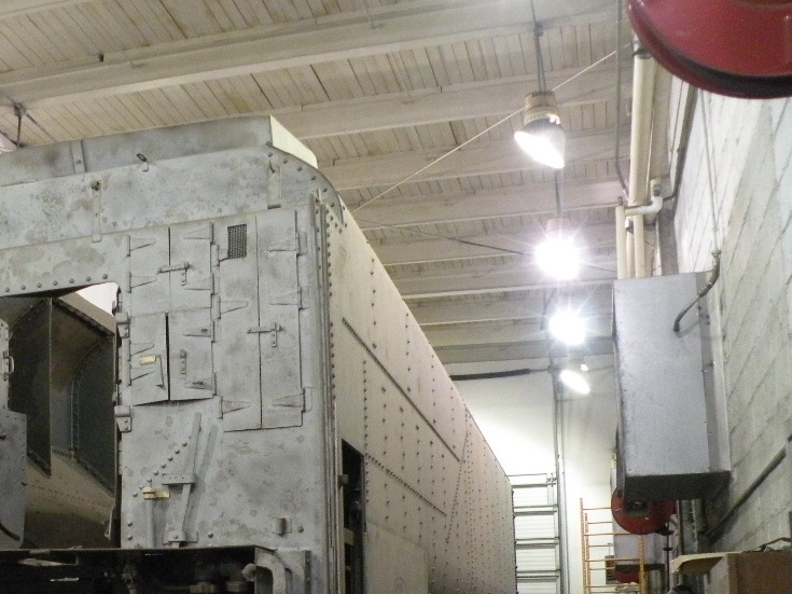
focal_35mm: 47
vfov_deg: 30.0
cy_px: 488
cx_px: 170
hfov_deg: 39.0
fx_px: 1075
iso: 400
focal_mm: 4.7
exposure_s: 1/57.2
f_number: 2.8
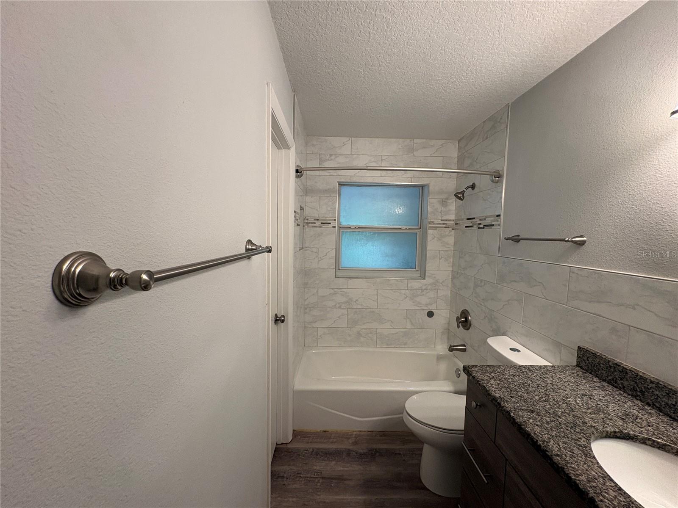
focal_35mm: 14
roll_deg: -0.5
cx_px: 339
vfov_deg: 85.7
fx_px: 274
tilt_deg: -4.2
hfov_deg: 102.1
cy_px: 254
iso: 200
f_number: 2.2
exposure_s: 1/120
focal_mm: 2.22
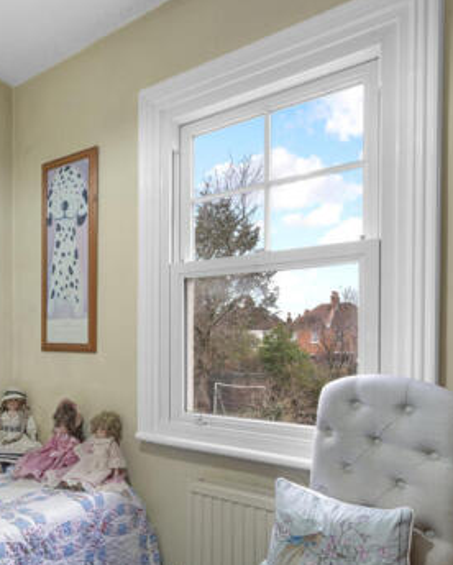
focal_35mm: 25
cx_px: 120
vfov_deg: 67.3
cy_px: 342
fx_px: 418
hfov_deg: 54.5
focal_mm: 14
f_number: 16
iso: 200
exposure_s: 1.3
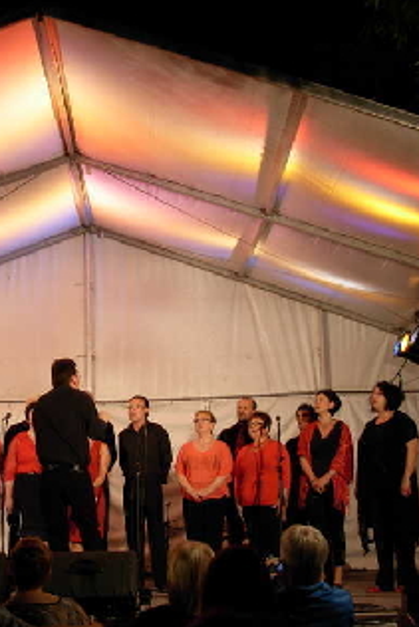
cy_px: 339
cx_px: 56
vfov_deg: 33.4
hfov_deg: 22.2
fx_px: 1046
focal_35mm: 60
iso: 79
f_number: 2.9
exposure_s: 1/15.1
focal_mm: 6.3
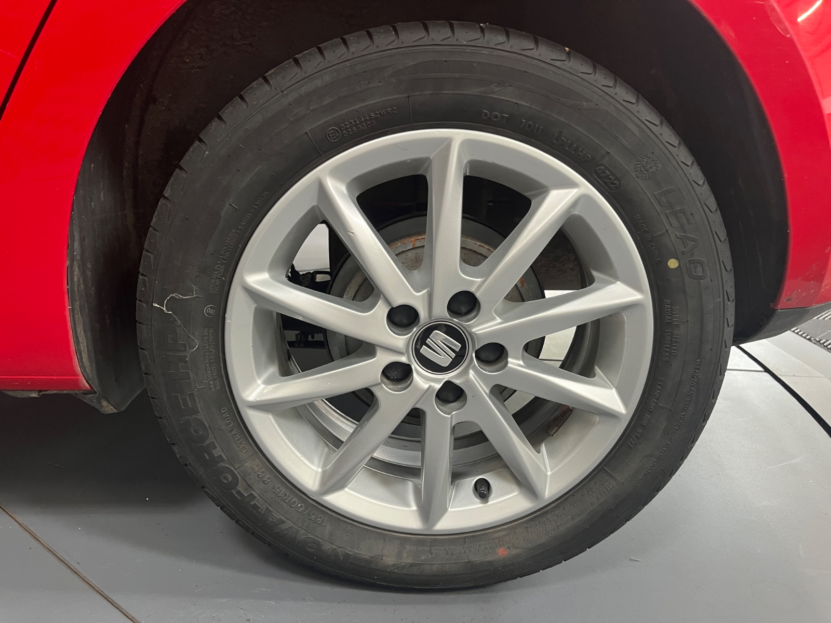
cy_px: 312
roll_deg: -0.3
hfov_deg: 67.3
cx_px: 416
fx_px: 624
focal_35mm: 26
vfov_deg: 53.1
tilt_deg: -19.2
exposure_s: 1/50
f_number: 1.6
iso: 200
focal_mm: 5.1
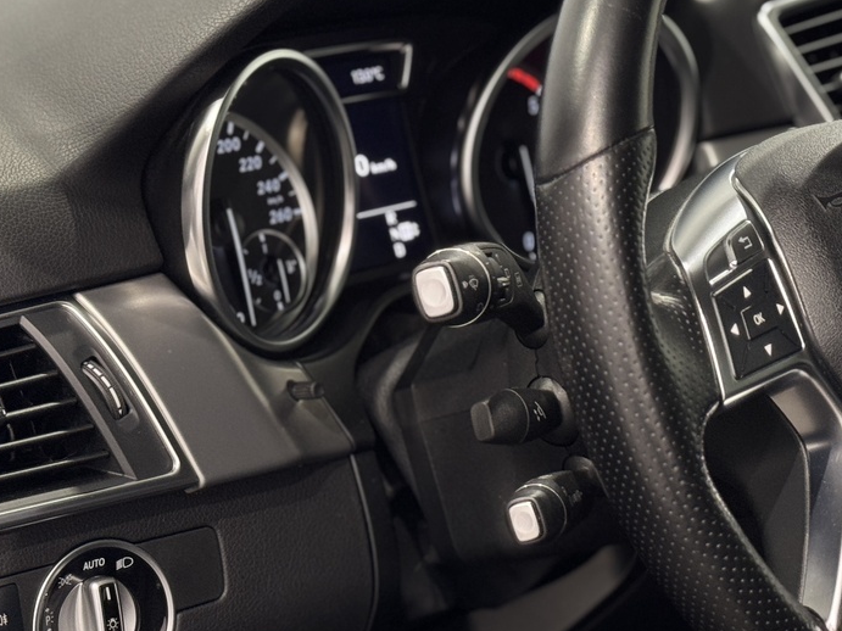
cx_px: 608
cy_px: 348
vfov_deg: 14.8
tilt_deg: -17.2
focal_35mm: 100
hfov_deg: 19.5
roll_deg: -2.2
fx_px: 2432
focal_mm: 6.76
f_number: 1.78
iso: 100
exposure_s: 1/50
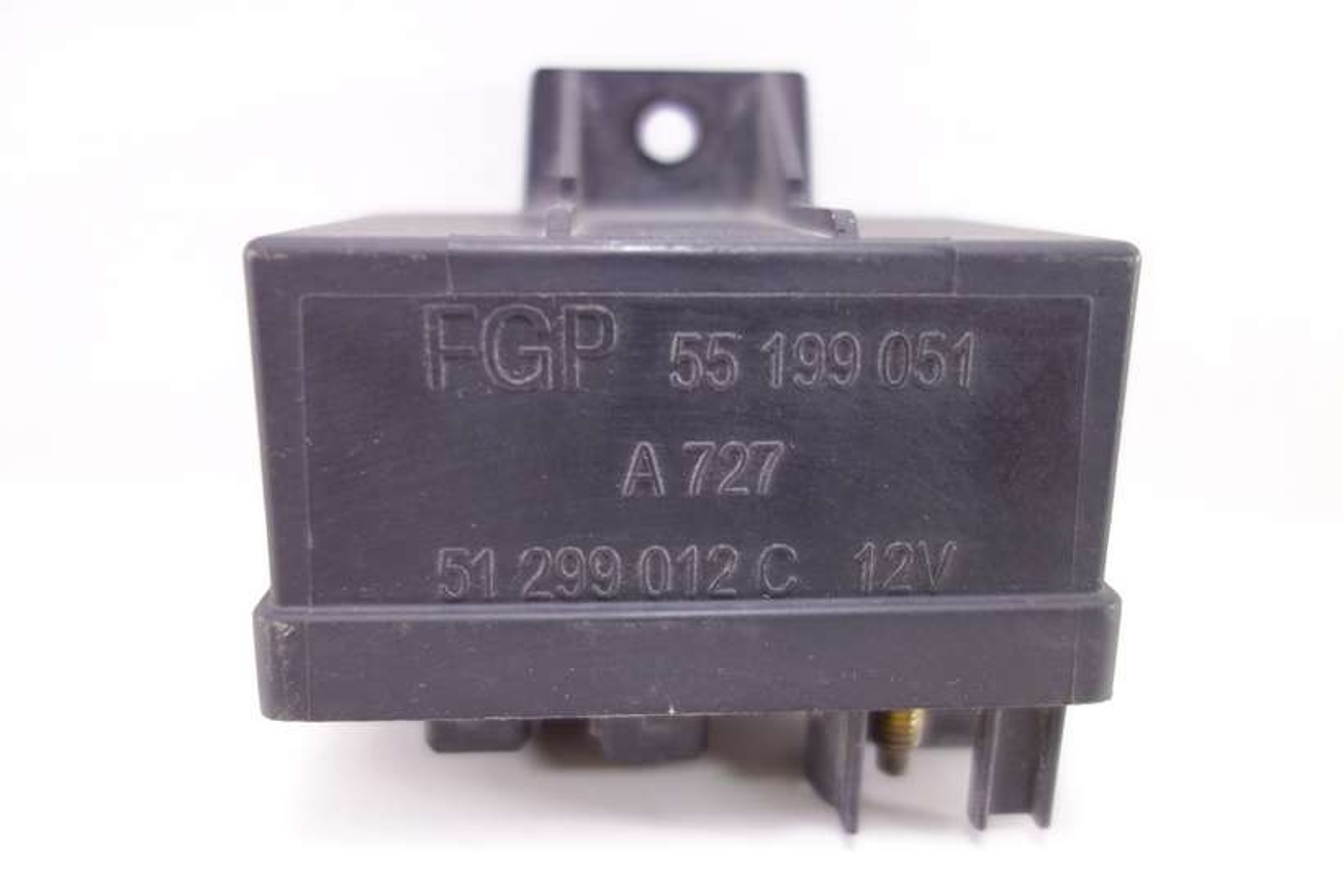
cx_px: 672
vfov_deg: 46.4
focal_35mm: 28
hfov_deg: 65.5
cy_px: 448
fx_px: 1045
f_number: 1.8
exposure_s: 1/50
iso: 125
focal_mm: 10.4
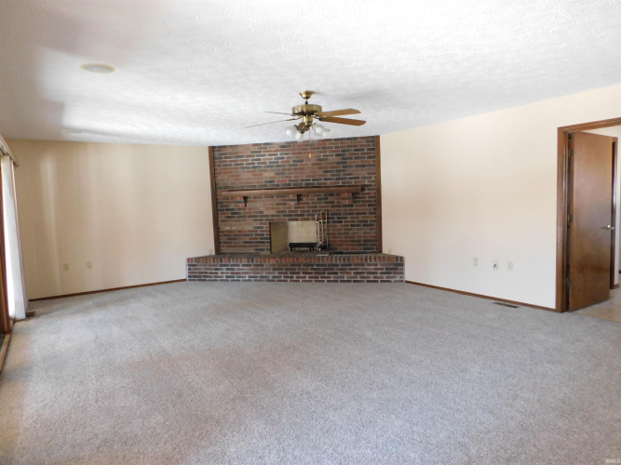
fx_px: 413
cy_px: 232
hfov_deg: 73.9
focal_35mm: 23
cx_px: 310
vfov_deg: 58.9
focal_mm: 4
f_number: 3
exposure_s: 1/30
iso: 280
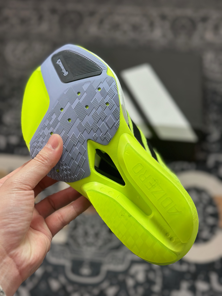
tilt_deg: -52.8
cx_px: 111
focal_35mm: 48
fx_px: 410
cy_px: 148
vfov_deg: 39.7
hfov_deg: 30.3
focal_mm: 6.86
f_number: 1.78
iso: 80
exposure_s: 1/1050
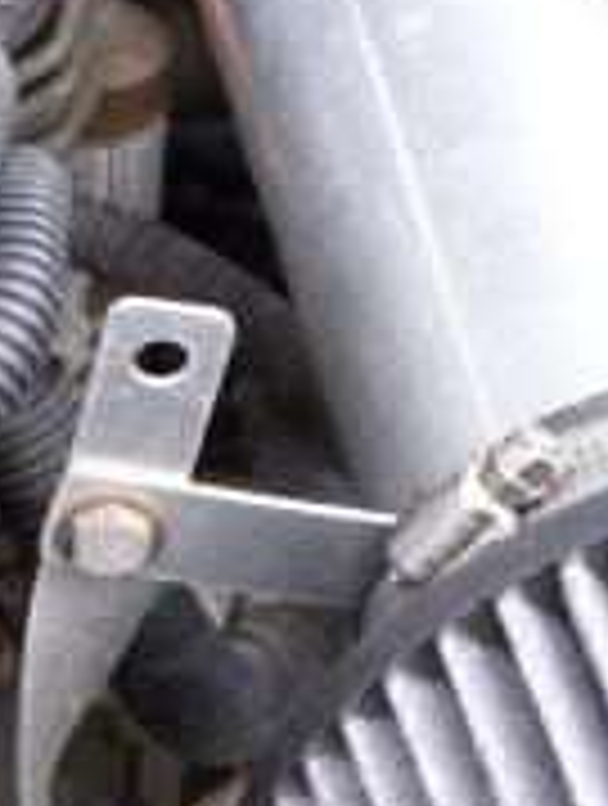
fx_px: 2404
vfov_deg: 18.4
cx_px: 209
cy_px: 847
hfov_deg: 14.4
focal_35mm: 103
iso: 100
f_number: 3.3
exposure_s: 1/50
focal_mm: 6.3
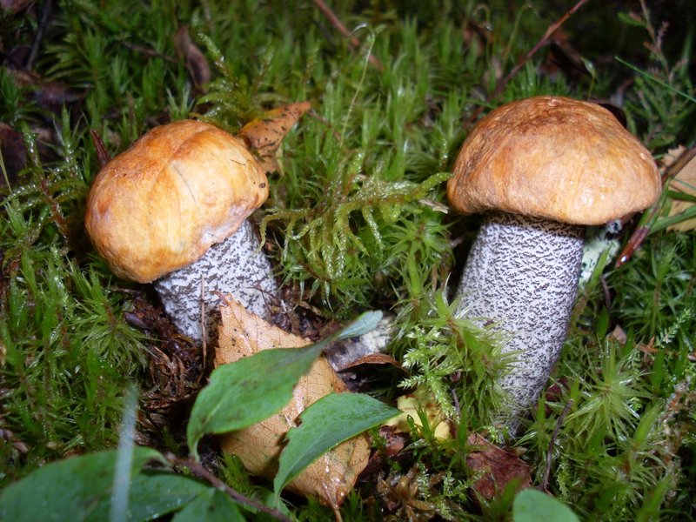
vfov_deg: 37.7
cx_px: 348
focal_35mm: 38
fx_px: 764
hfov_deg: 49.0
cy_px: 261
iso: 100
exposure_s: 1/45
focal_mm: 6.3
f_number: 7.7
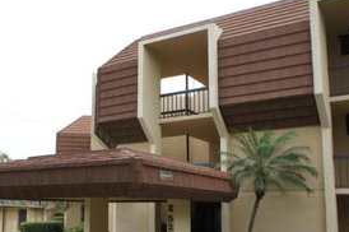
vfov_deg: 31.5
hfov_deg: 46.1
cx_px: 132
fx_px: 407
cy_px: 156
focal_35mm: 42
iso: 200
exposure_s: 1/320
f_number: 6.3
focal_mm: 16
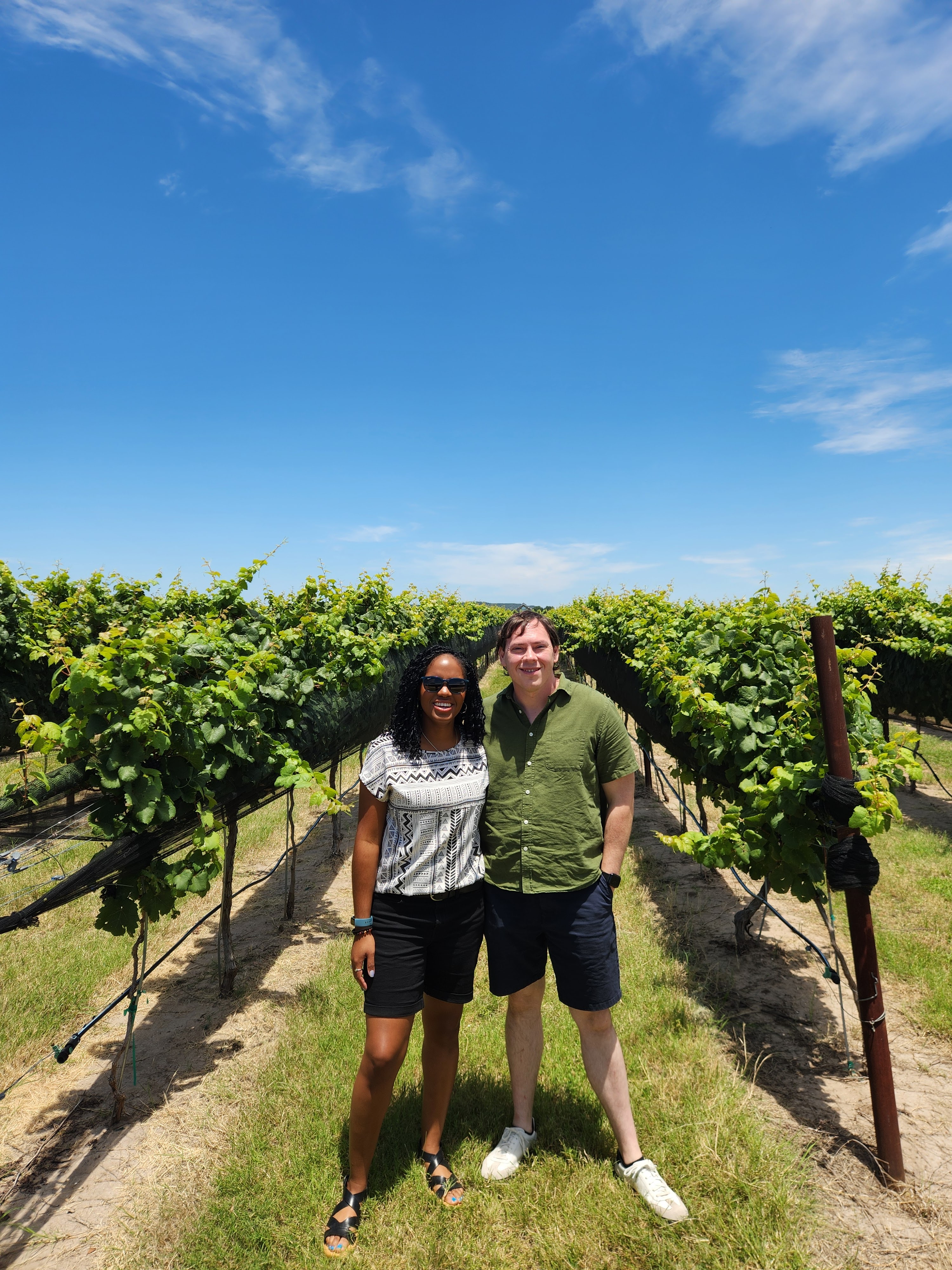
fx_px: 843
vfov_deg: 73.9
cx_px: 476
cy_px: 635
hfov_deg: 58.9
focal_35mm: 23
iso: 20
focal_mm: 5.4
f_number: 1.8
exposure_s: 1/1290
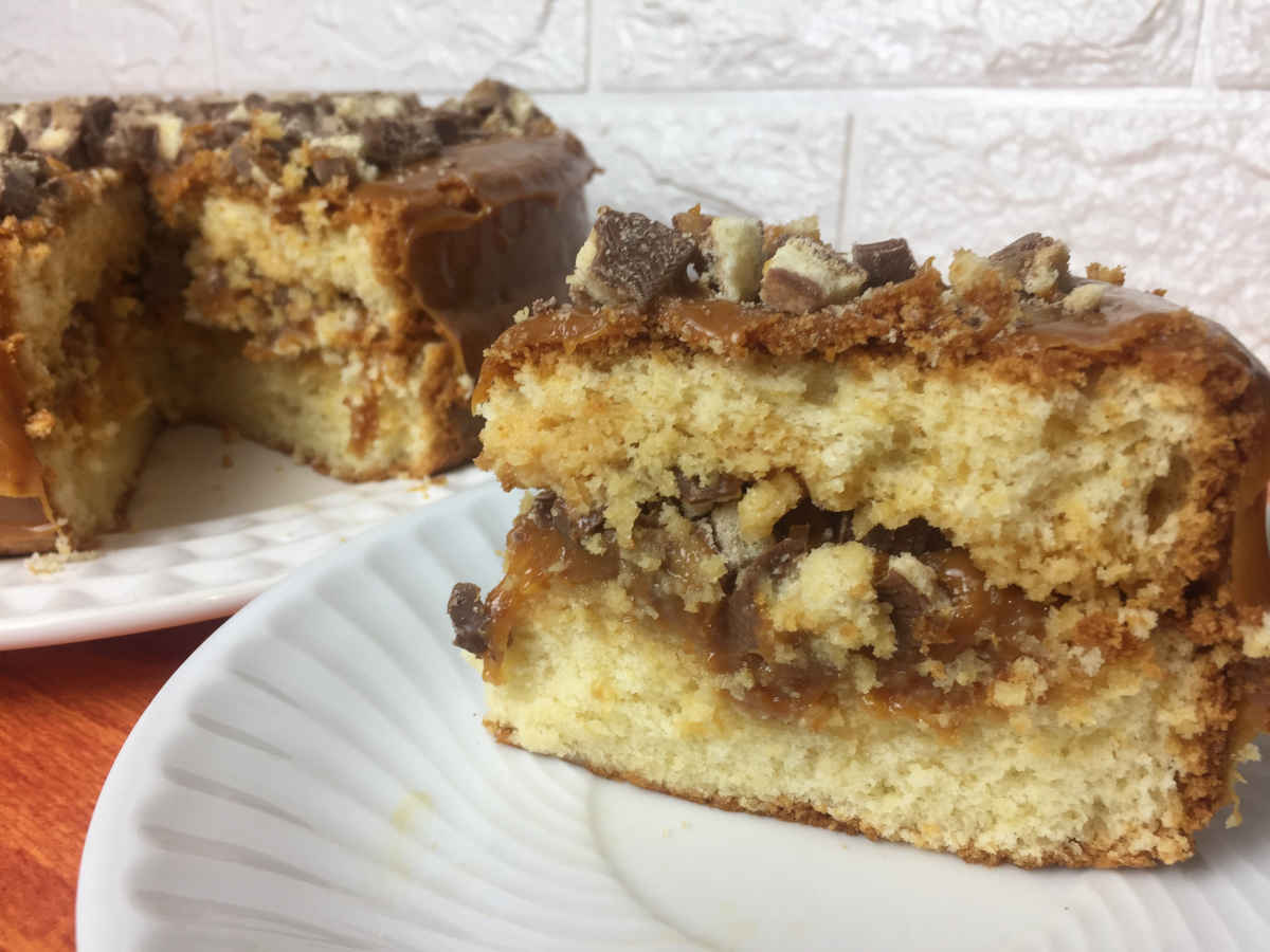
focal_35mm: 29
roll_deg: +1.1
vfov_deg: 48.2
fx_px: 1064
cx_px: 635
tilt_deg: -22.8
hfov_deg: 61.7
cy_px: 476
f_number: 2.2
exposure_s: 1/50
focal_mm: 4.15
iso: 40
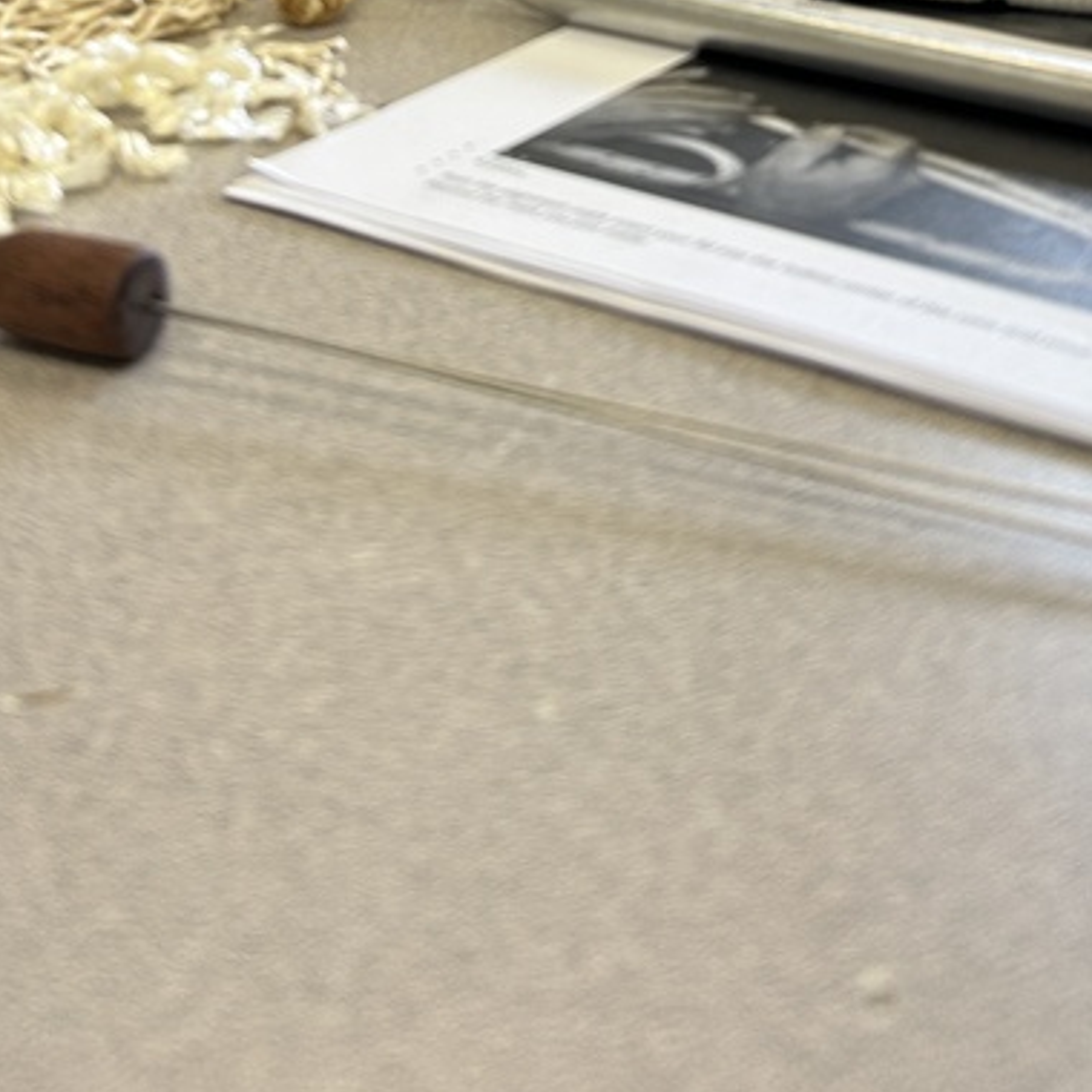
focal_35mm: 62
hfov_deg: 27.7
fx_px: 2213
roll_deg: +3.6
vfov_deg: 24.6
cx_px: 483
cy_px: -273
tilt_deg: -11.1
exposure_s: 1/60
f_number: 1.5
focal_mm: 5.7
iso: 80
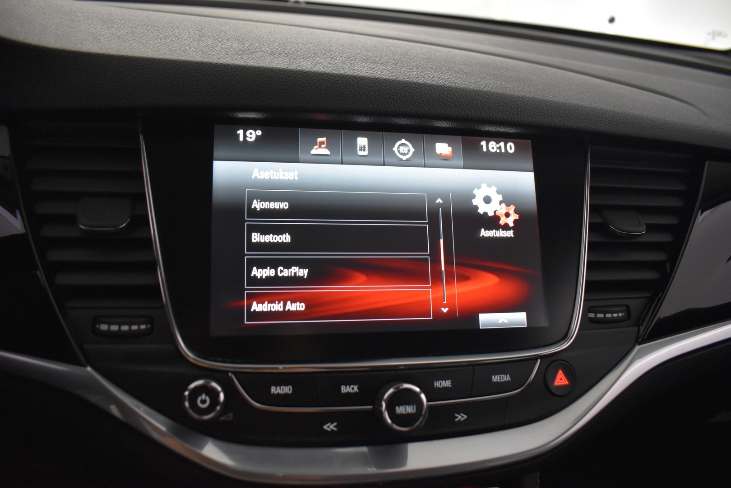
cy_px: 244
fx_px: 548
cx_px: 366
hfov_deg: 67.4
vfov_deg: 47.9
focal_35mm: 27
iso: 1800
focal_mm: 18
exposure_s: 1/60
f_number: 3.5
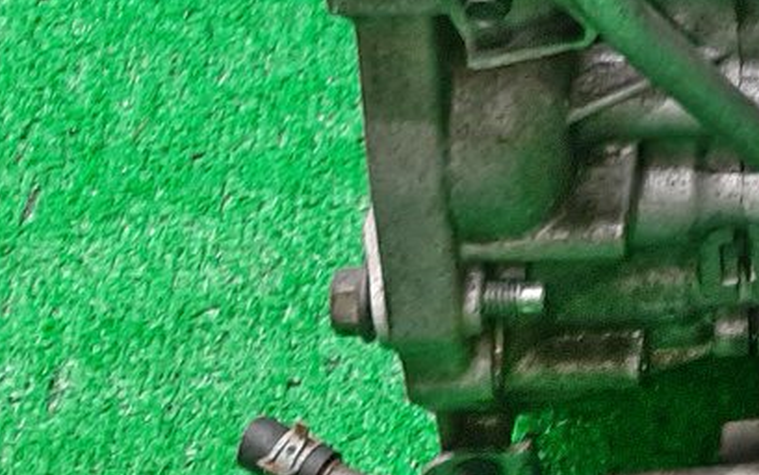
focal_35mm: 97
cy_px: -109
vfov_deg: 13.1
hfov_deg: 19.4
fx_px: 2007
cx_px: 1045
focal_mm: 3.93
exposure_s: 1/50
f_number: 1.7
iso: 189
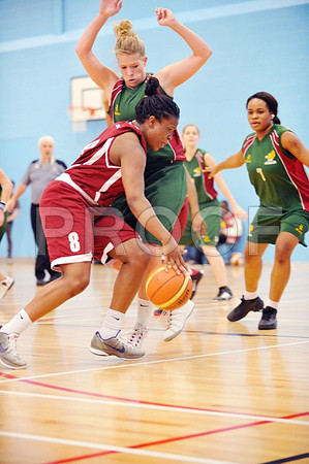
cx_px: 154
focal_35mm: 98
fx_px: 1265
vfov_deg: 20.8
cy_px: 232
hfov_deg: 13.9
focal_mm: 98
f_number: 2.8
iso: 8000
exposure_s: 1/400
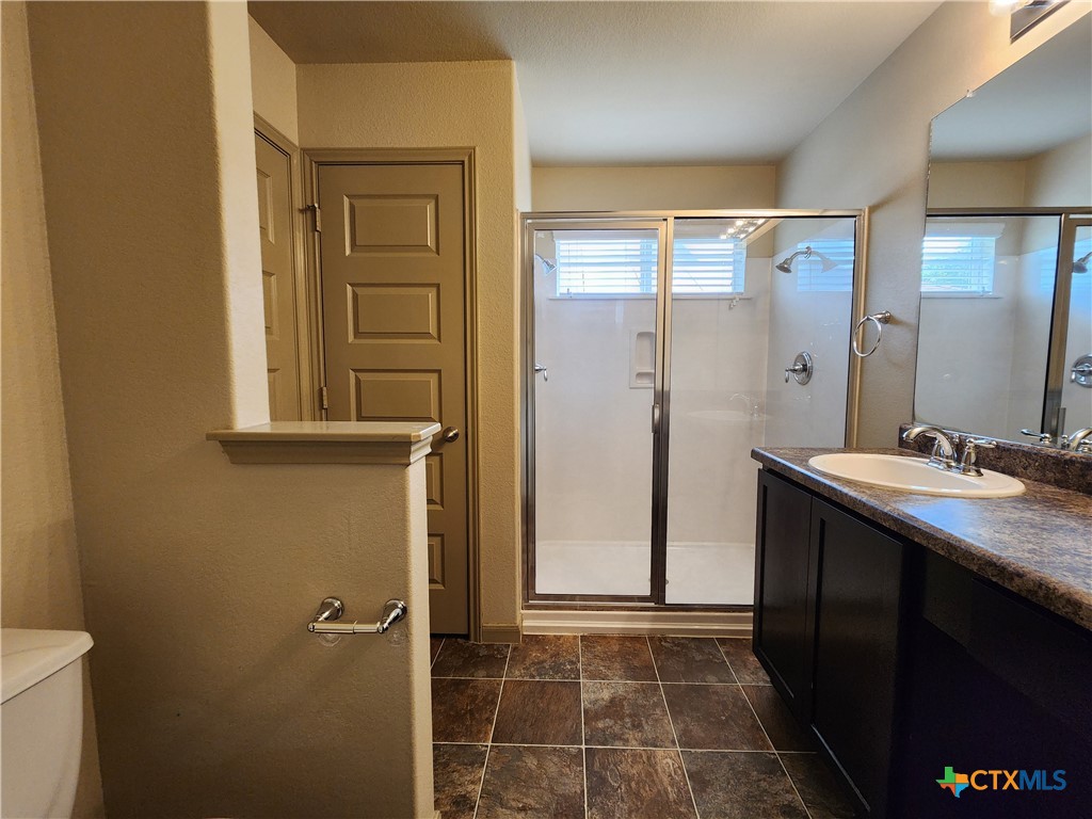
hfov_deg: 106.2
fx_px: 410
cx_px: 546
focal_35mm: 13
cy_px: 410
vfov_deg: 89.9
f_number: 2.2
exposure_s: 1/60
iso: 200
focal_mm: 2.2
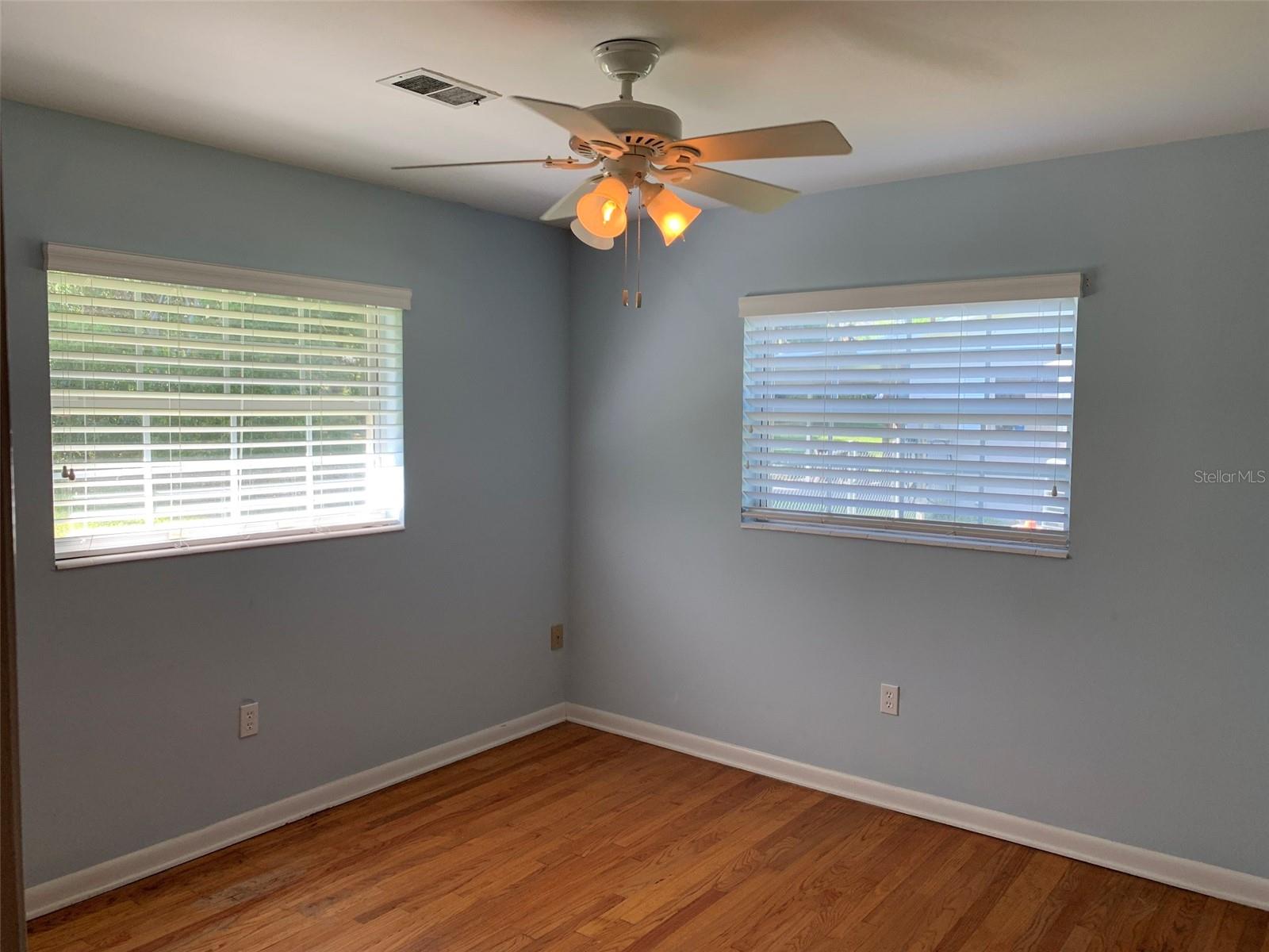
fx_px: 953
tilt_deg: -2.3
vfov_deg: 53.1
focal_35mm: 26
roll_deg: -0.7
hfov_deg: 67.3
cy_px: 476
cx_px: 634
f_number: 1.8
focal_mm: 4.25
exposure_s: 1/120
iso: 50
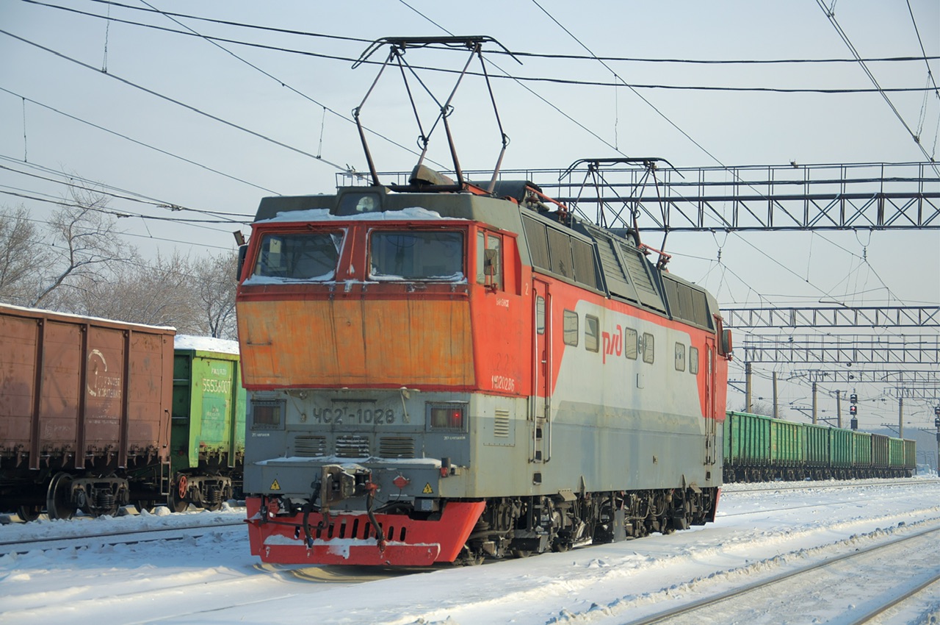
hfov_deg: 23.4
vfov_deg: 15.7
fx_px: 2269
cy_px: 312
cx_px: 470
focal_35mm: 87
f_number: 5
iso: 200
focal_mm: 58
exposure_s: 1/640
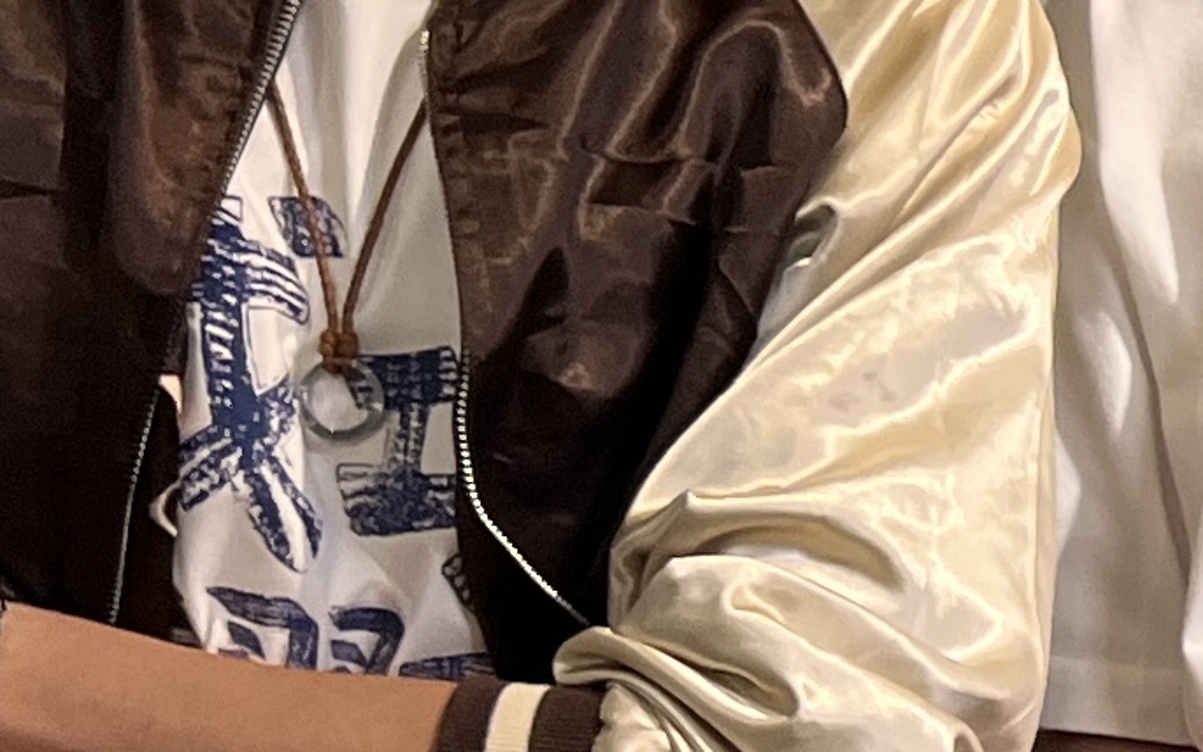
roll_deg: +1.7
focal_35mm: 162
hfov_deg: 11.5
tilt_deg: -13.2
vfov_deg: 8.0
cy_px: 975
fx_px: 5312
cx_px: 2469
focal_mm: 5.7
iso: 100
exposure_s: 1/121
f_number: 1.5
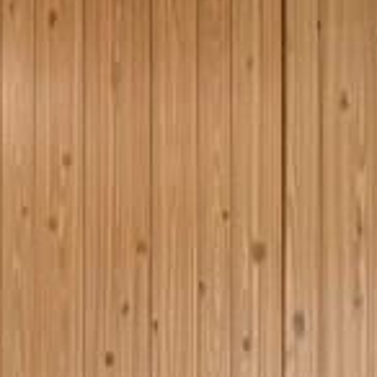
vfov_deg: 10.9
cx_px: -9
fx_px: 1947
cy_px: 405
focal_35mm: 158
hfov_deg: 10.9
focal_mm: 17
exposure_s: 1/8
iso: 12800
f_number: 8
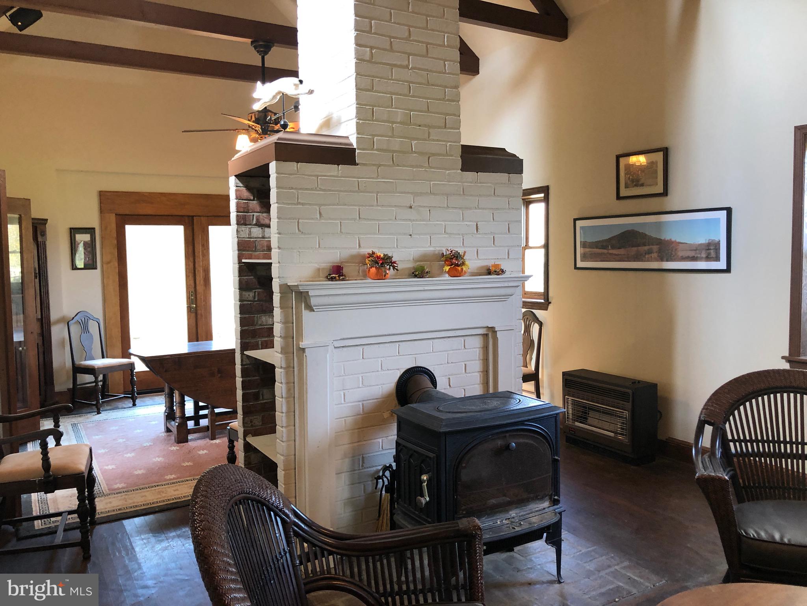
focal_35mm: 28
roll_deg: +1.6
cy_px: 303
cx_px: 404
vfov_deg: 49.7
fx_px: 653
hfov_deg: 63.4
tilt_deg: -5.3
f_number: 1.8
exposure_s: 1/17
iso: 40
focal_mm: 3.99
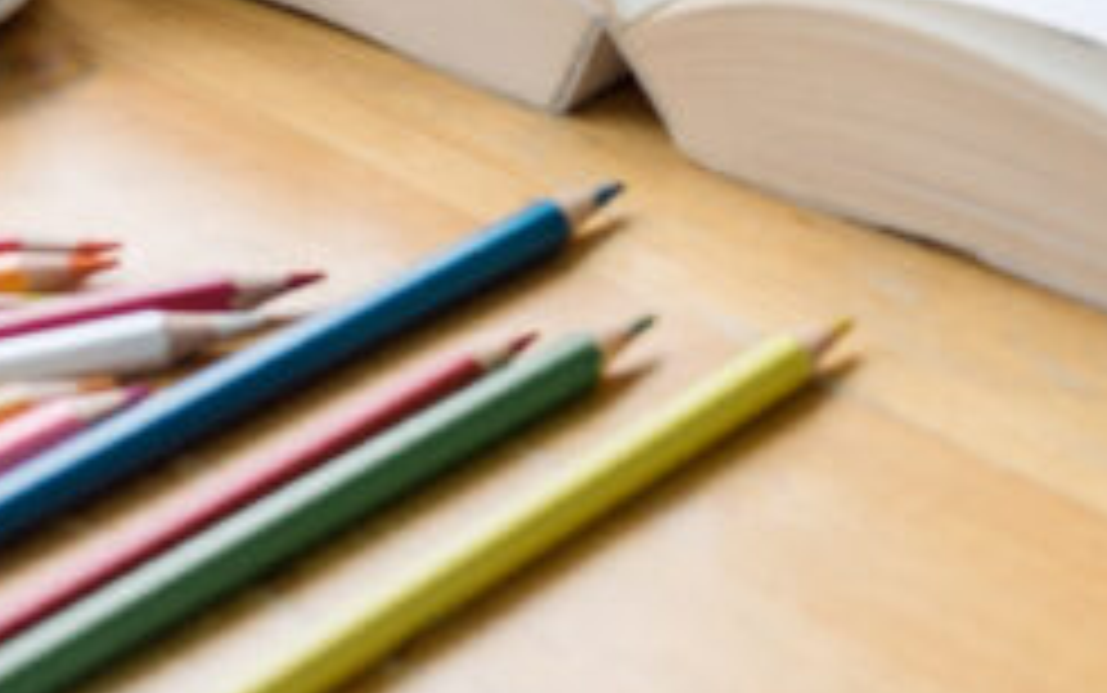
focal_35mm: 161
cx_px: 1084
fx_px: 4859
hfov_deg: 12.8
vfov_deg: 8.0
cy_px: -308
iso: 250
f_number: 3.2
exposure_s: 1/80
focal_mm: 25.4
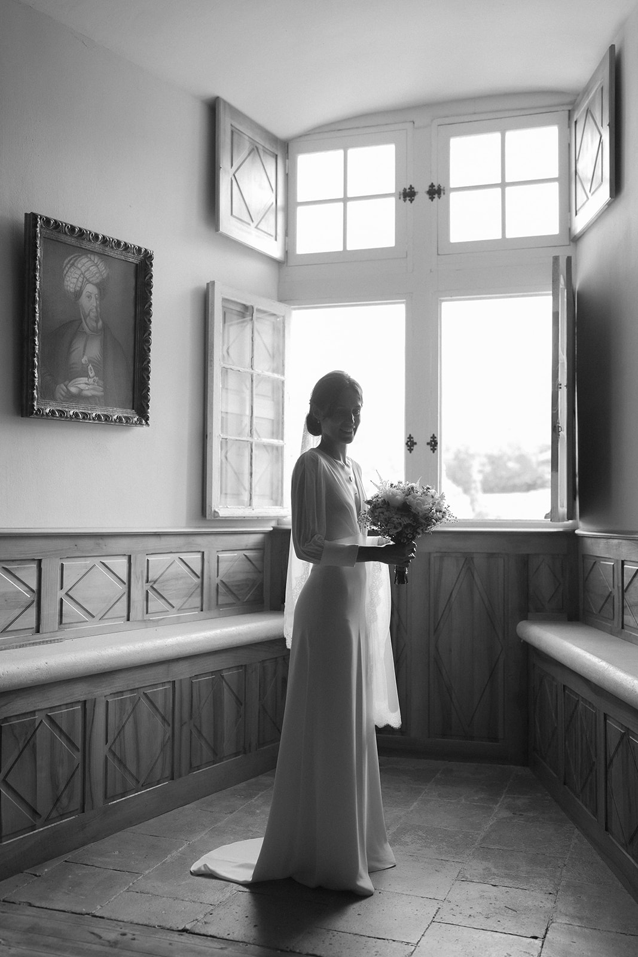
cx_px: 319
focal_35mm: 35
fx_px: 930
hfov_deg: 37.9
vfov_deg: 54.4
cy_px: 478
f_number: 2
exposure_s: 1/250
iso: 400
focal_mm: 35
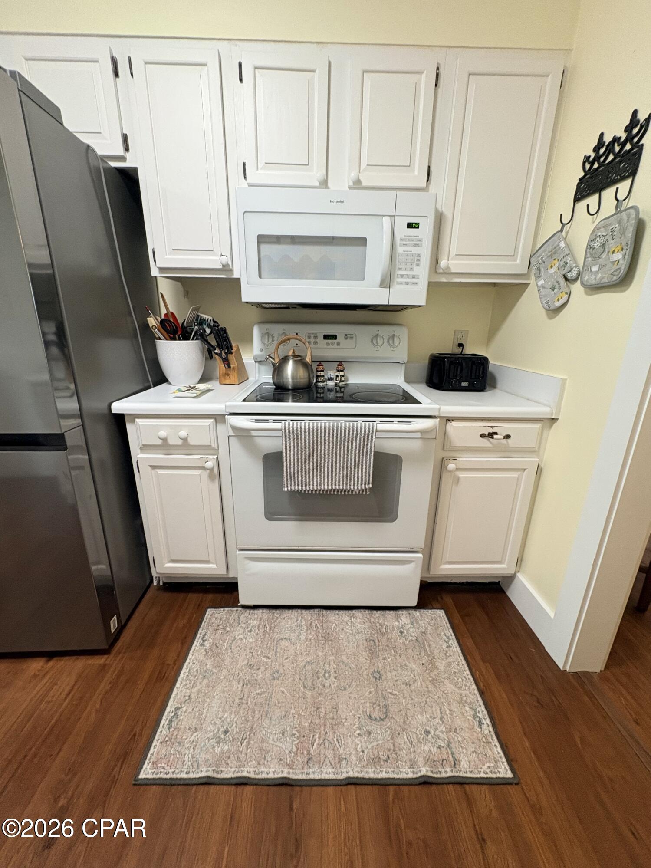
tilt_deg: -17.0
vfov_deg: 102.1
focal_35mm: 14
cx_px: 326
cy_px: 434
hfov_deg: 85.7
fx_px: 351
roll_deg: -1.1
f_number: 2.2
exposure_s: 1/60
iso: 320
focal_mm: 2.22
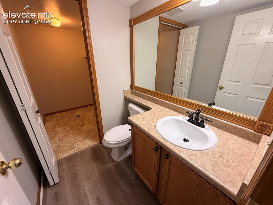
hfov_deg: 102.1
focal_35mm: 14
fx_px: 110
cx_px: 136
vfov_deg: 85.7
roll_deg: +0.3
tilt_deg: -20.4
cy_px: 102
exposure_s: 1/120
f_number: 2.2
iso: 200
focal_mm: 2.22
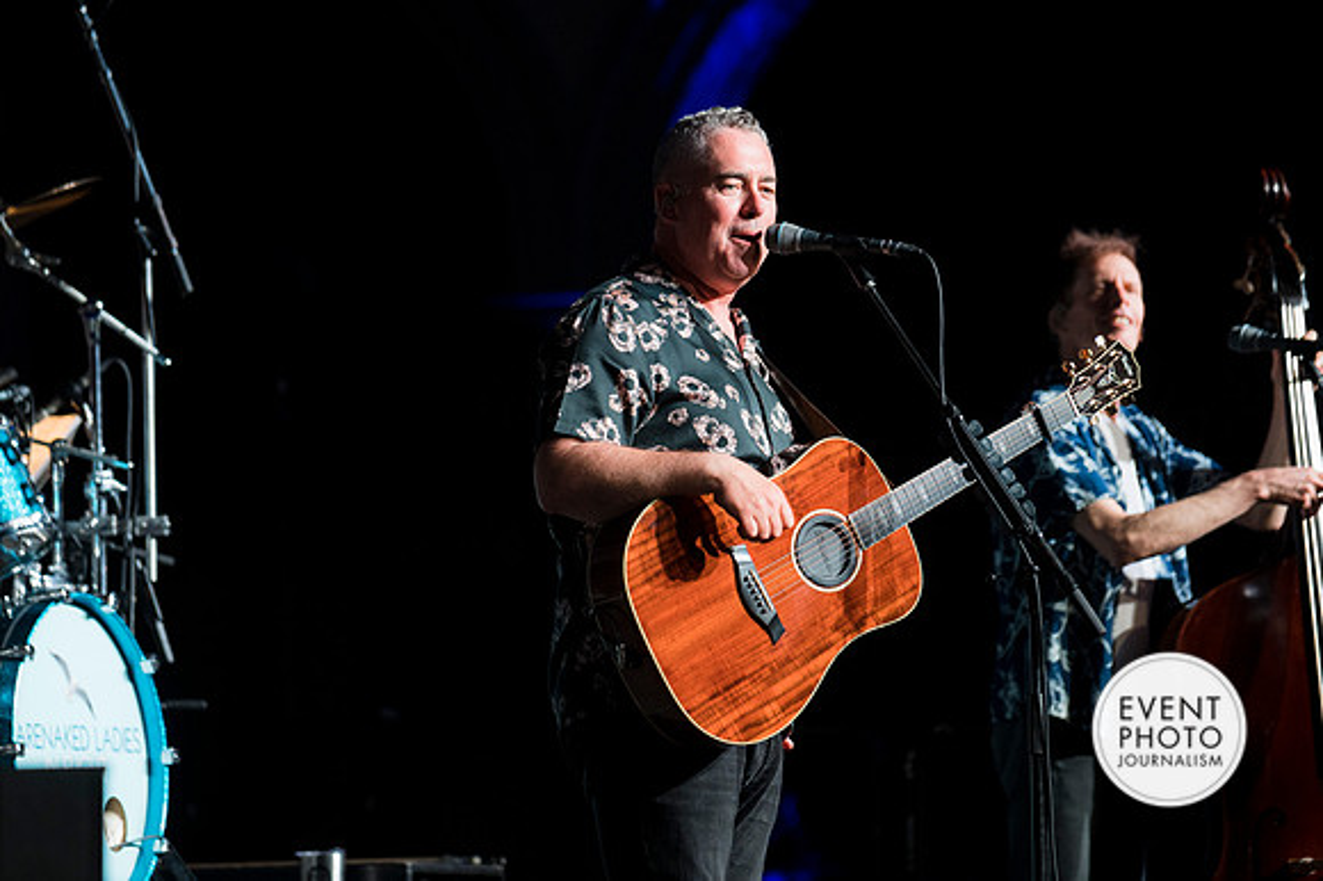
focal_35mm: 231
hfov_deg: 8.9
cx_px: 647
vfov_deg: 5.9
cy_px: 431
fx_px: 8472
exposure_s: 1/160
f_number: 2.8
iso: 640
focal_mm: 150
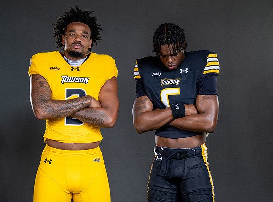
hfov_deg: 24.9
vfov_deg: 18.5
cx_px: 165
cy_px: 100
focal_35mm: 79
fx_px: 618
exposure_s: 1/200
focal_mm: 61
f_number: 8
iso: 100
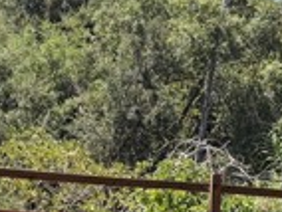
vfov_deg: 12.5
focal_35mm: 117
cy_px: 242
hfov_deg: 16.6
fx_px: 955
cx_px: 46
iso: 50
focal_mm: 5.96
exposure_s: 1/792
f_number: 1.6
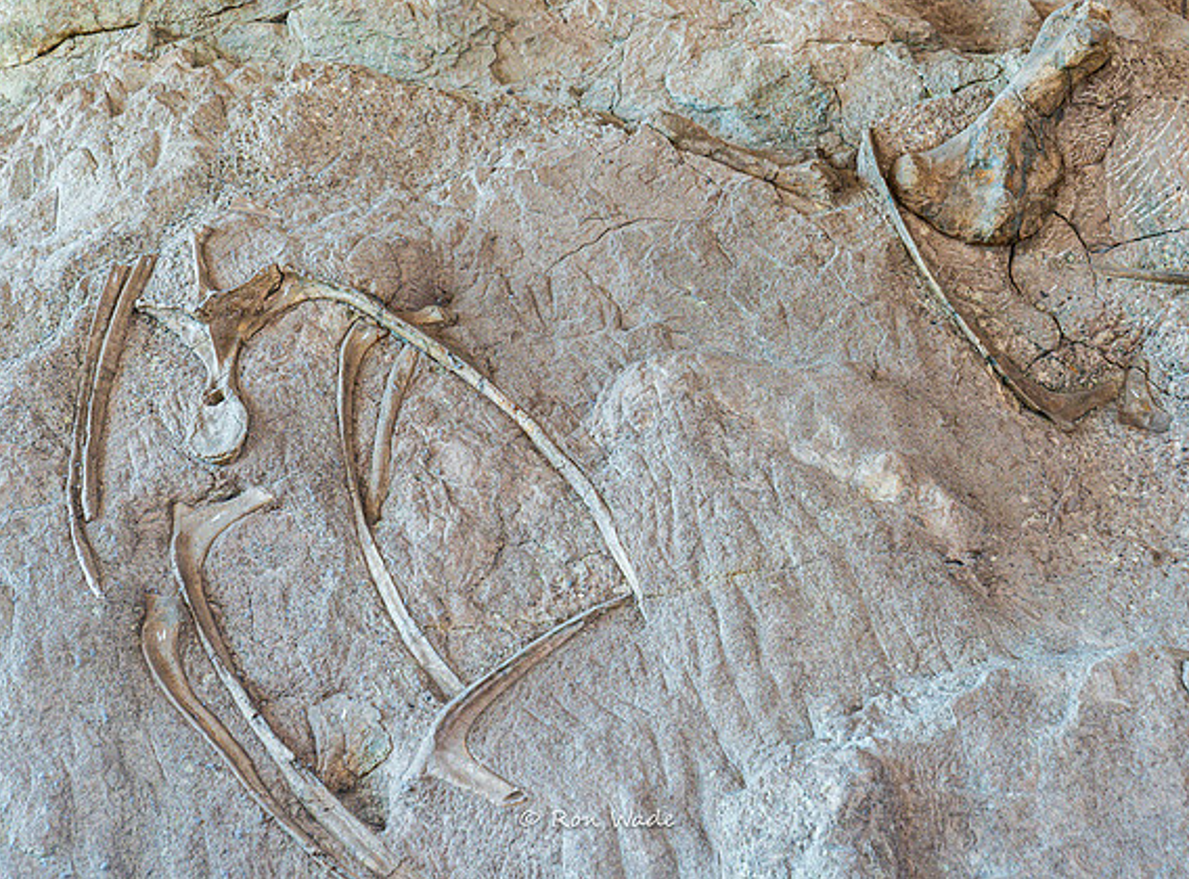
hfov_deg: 22.4
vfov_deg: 16.6
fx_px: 3007
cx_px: 632
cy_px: 368
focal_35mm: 88
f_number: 4
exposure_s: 1/160
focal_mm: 70
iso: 1000
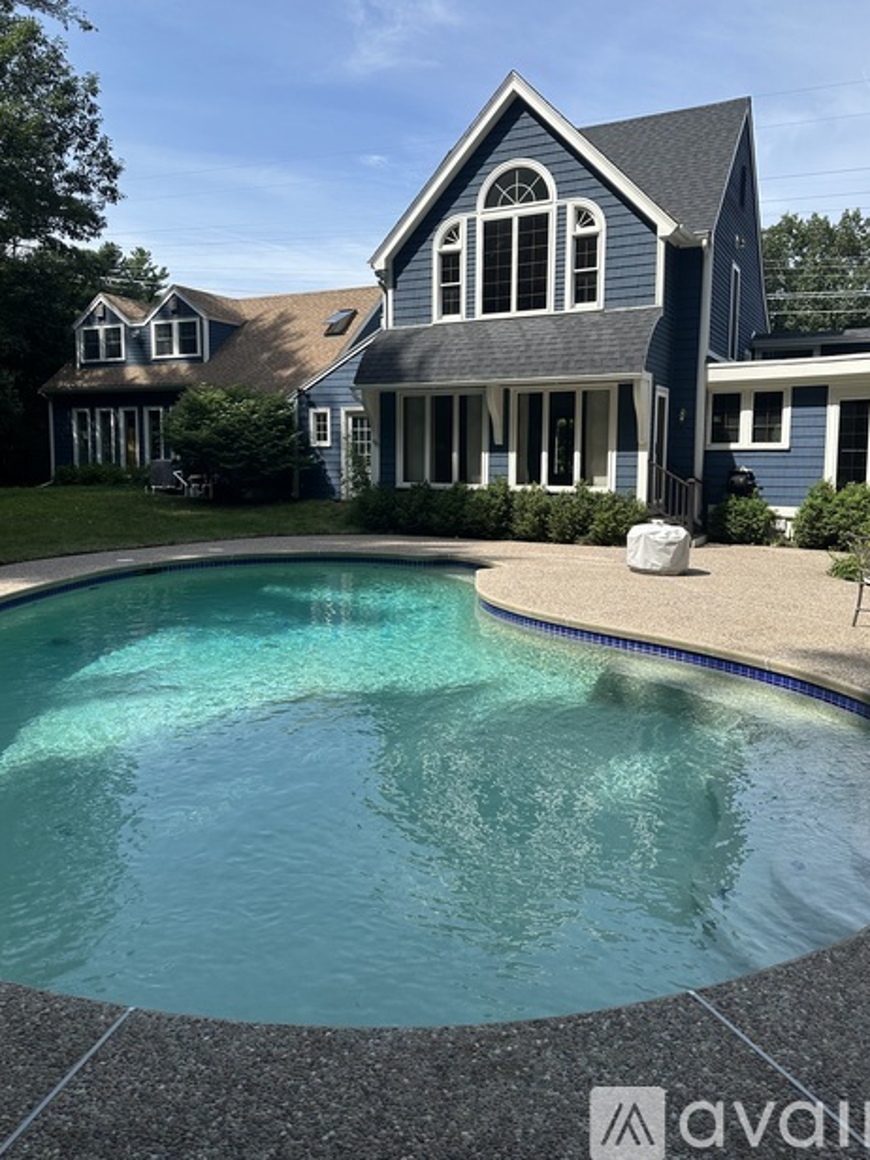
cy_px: 534
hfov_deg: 53.1
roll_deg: -0.4
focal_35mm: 26
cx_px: 424
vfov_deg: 67.2
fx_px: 871
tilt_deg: -5.4
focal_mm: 6.86
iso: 80
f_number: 1.78
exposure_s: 1/3356
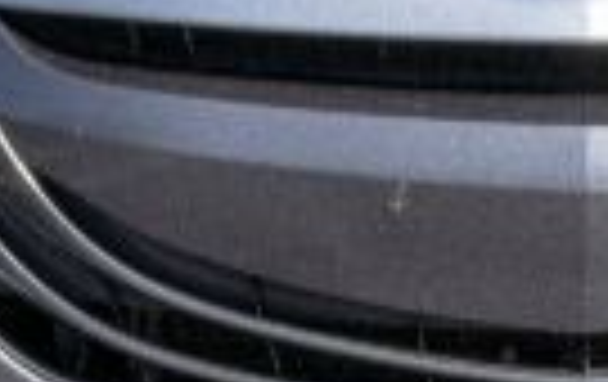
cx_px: 581
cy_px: -184
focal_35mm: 275
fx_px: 4566
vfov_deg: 4.8
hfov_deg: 7.6
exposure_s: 1/400
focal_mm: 50
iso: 500
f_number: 13
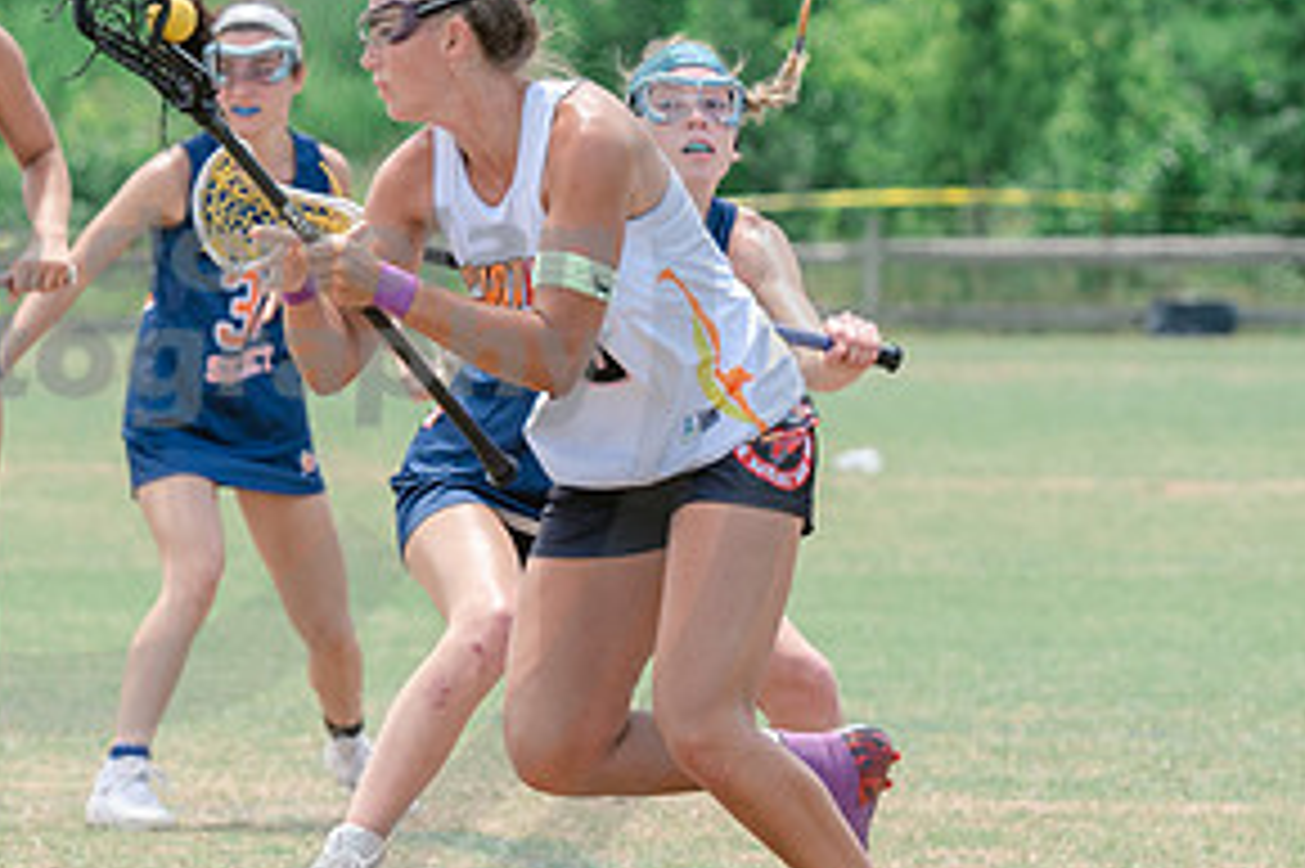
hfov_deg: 3.9
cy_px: 640
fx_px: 19382
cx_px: 528
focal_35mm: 535
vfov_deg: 2.6
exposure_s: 1/1600
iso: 400
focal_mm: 155
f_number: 5
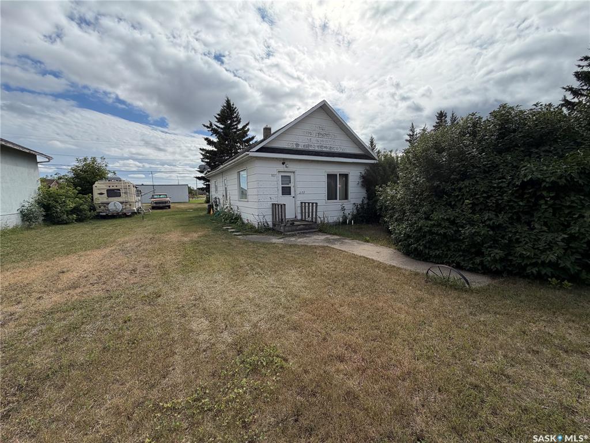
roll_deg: +1.4
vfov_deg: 85.7
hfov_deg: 102.1
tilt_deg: -5.0
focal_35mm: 14
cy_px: 222
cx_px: 295
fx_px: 239
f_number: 2.2
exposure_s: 1/2024
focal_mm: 2.22
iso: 32
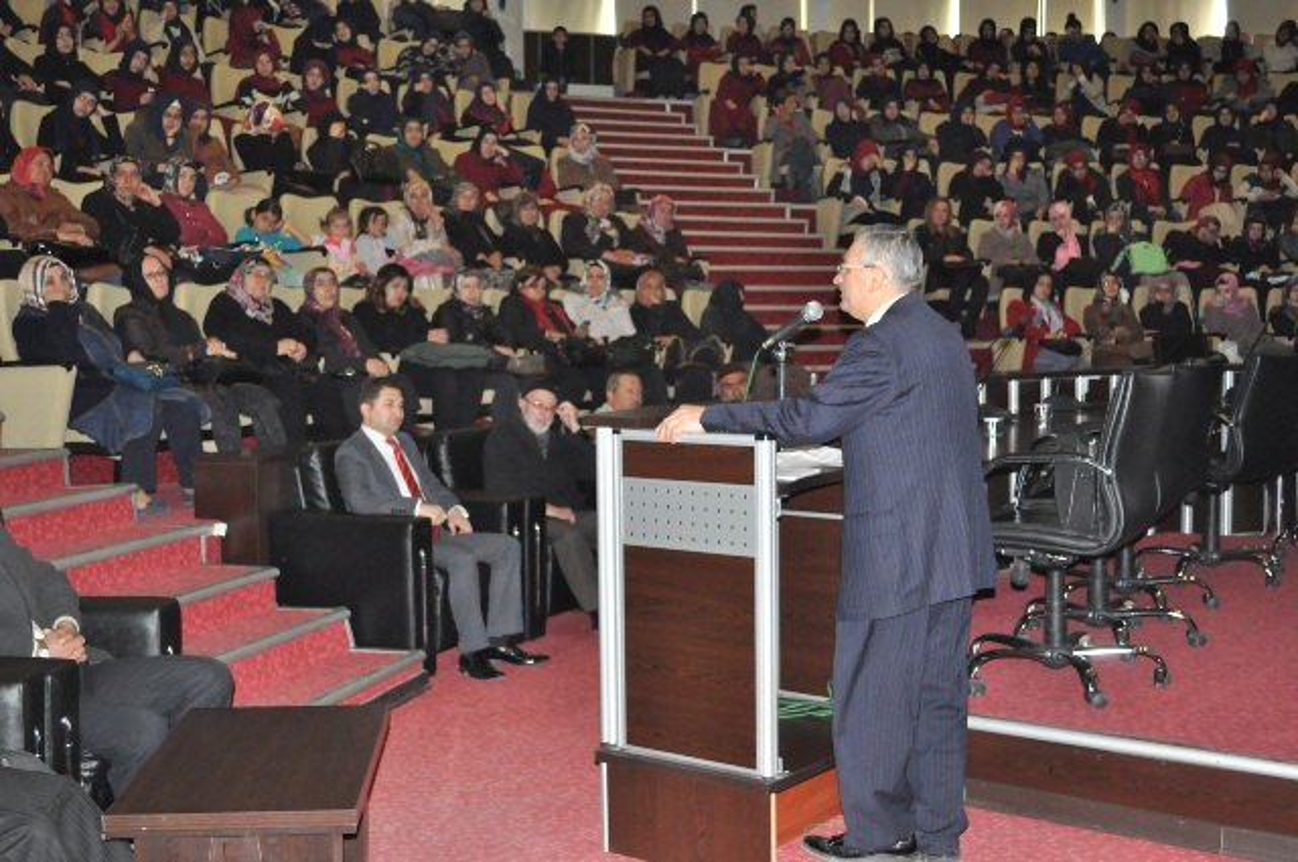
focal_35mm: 45
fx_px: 1620
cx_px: 649
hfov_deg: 43.7
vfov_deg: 29.8
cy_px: 431
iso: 1600
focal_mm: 30
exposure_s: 1/100
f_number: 4.8
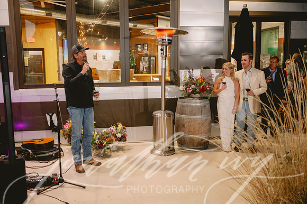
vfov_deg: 38.3
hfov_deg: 55.1
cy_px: 102
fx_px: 294
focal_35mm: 34
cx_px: 154
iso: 2500
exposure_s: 1/100
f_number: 2.8
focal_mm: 34.5
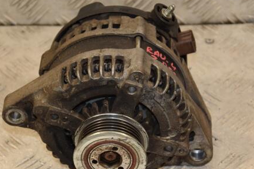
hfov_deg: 13.3
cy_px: 107
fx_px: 1092
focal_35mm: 155
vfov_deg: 8.9
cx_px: 106
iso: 800
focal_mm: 75
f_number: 5.3
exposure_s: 1/160
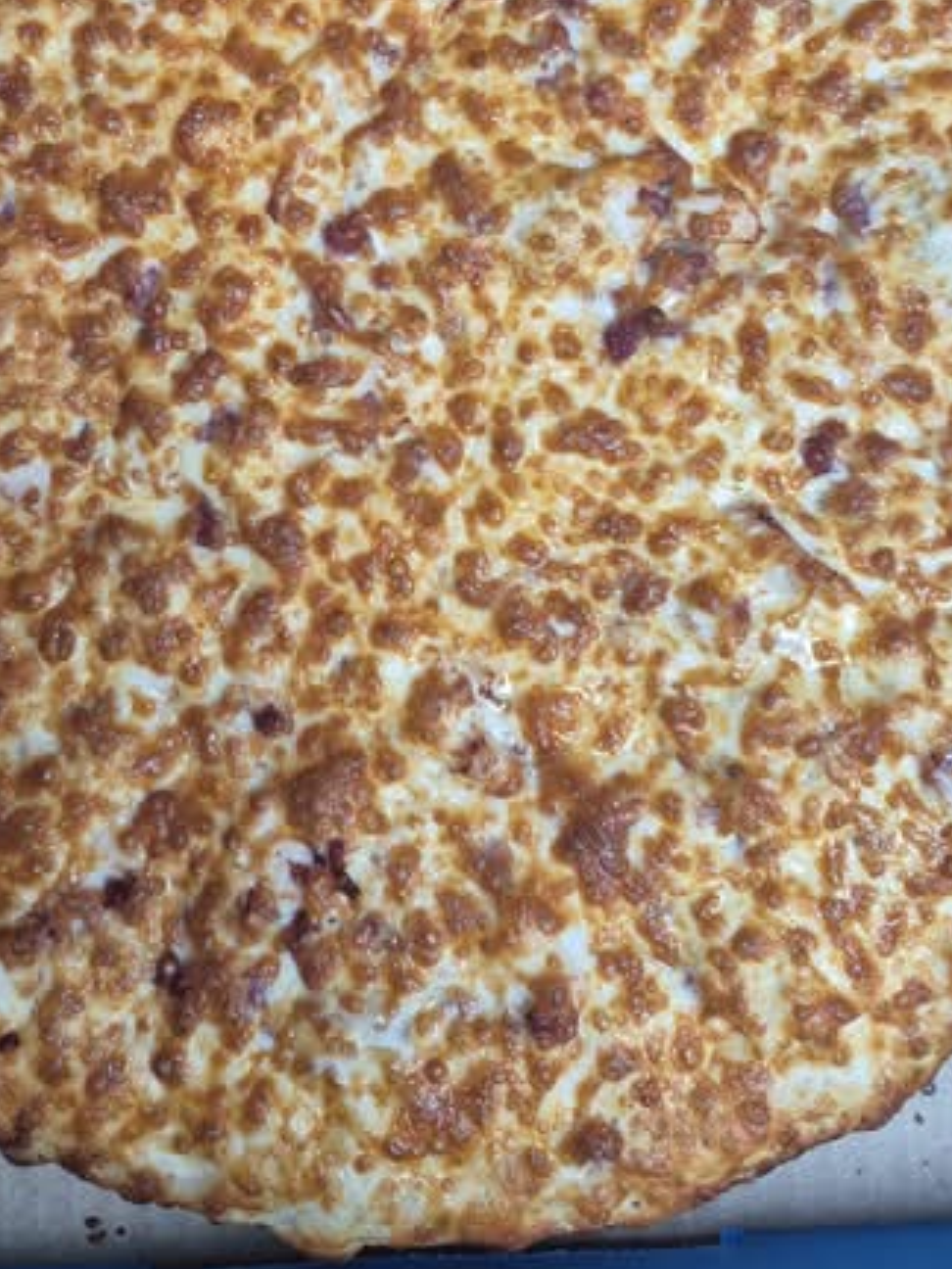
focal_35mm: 39
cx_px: 400
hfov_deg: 36.7
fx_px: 1430
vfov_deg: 45.5
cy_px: 257
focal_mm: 5.4
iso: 200
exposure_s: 1/120
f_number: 1.8
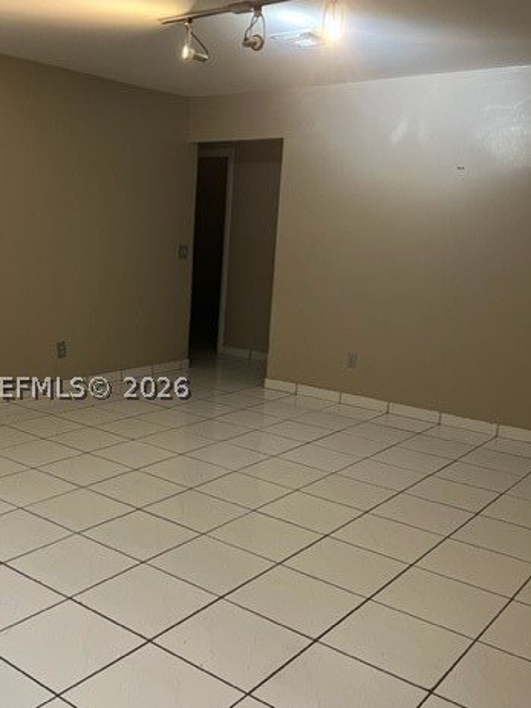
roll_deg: -2.6
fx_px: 736
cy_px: 388
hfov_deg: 39.1
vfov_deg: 51.3
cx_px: 170
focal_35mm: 36
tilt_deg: -13.7
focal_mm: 5.7
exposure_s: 1/60
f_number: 1.5
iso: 160
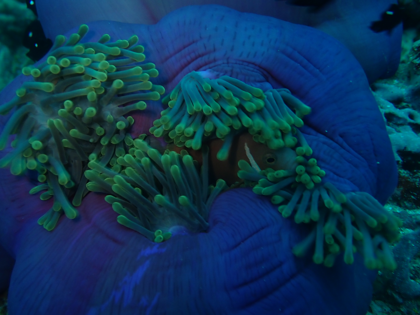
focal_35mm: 32
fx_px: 388
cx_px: 210
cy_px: 158
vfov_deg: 44.2
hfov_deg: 56.8
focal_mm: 5.87
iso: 200
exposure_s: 1/30
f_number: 7.1
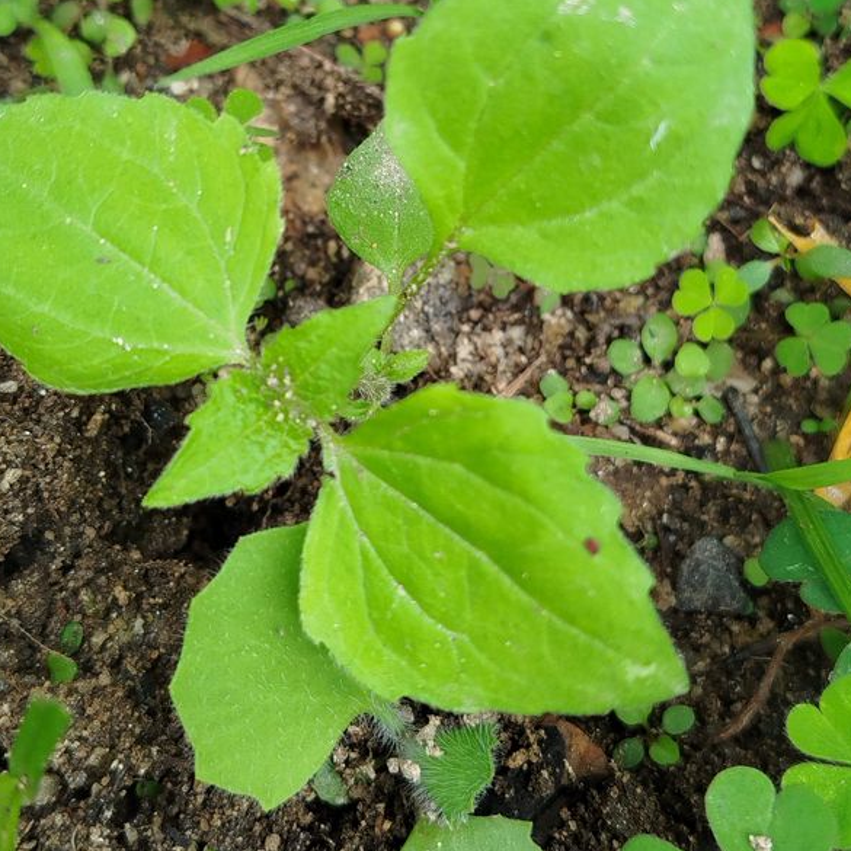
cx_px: 422
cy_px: 295
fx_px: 1613
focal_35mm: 58
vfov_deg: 29.4
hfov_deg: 29.6
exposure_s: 1/120
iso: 64
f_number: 1.7
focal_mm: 5.31
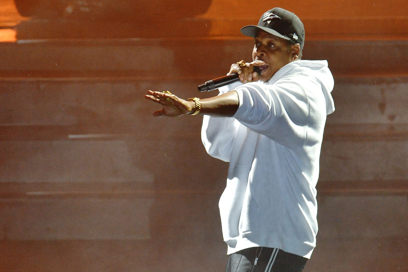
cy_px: 136
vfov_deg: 2.3
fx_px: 6799
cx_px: 204
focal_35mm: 600
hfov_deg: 3.4
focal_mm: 600
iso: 1600
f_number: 5.6
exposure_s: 1/400
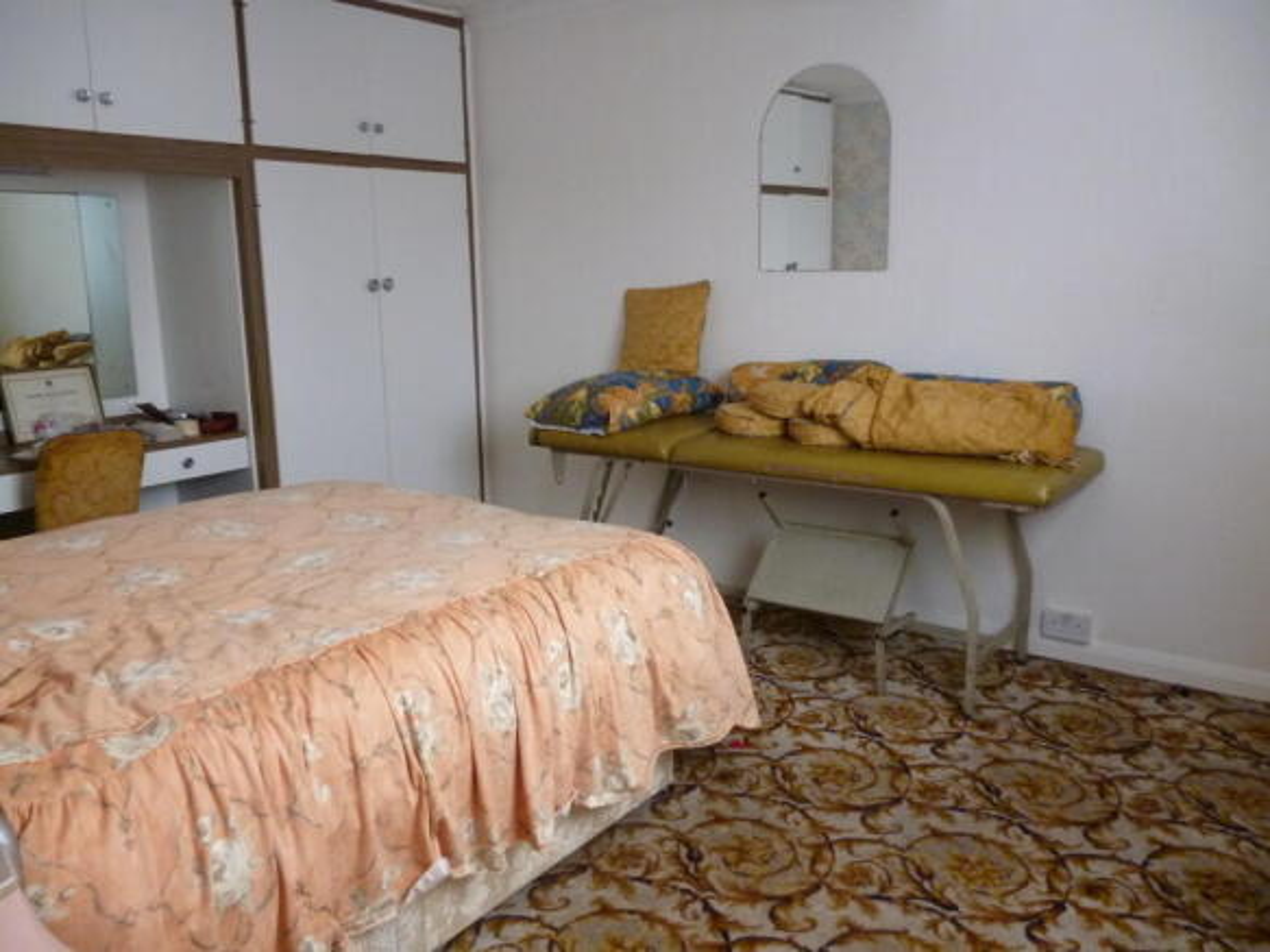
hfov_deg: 63.5
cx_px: 635
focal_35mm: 28
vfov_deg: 49.7
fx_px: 1027
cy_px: 476
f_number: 3.1
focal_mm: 5
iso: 400
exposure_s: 1/20
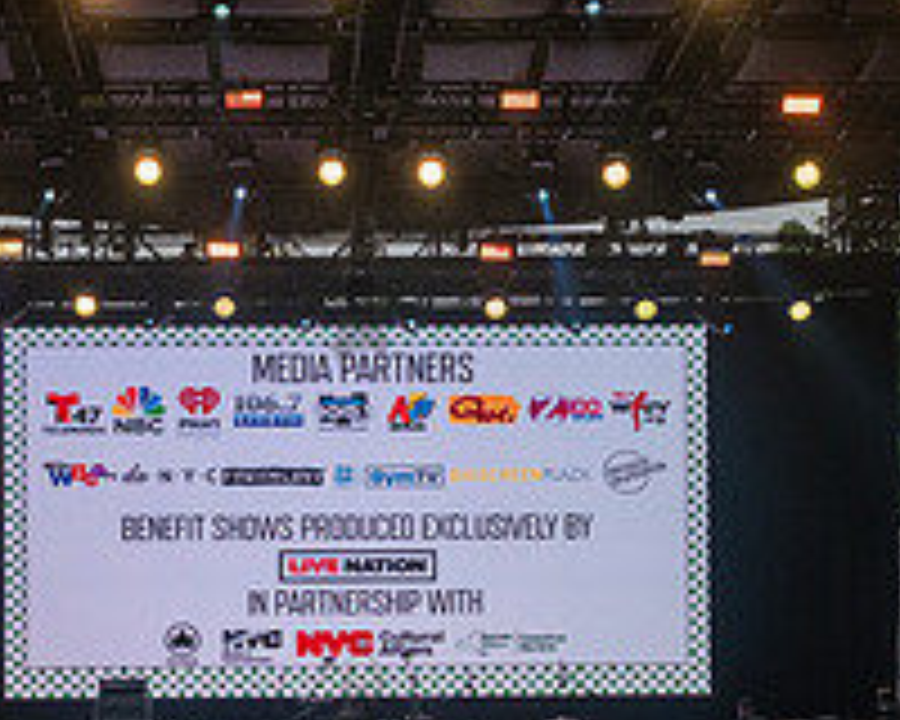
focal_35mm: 98
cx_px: 356
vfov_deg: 15.4
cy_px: 711
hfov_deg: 19.5
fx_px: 2610
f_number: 5.6
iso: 1000
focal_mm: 35
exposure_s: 1/1600
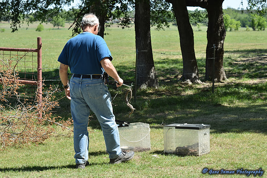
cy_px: 89
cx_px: 134
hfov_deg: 28.8
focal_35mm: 70
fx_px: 519
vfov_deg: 19.5
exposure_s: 1/160
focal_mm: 70
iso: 100
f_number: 6.3
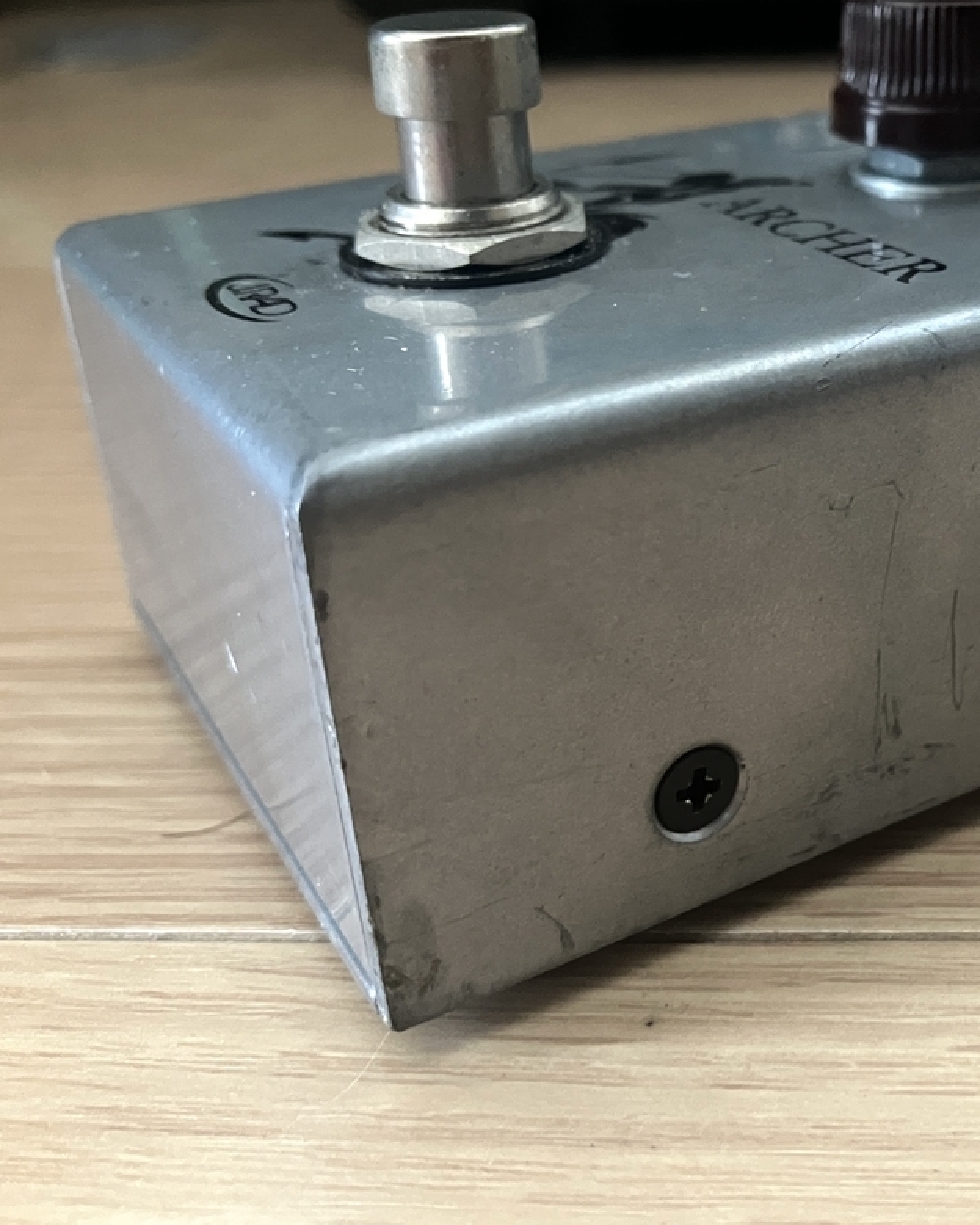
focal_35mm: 42
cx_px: 858
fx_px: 1522
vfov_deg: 43.8
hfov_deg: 34.0
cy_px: 568
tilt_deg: -26.0
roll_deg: +0.6
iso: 640
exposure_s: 1/30
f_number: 1.8
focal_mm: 3.99
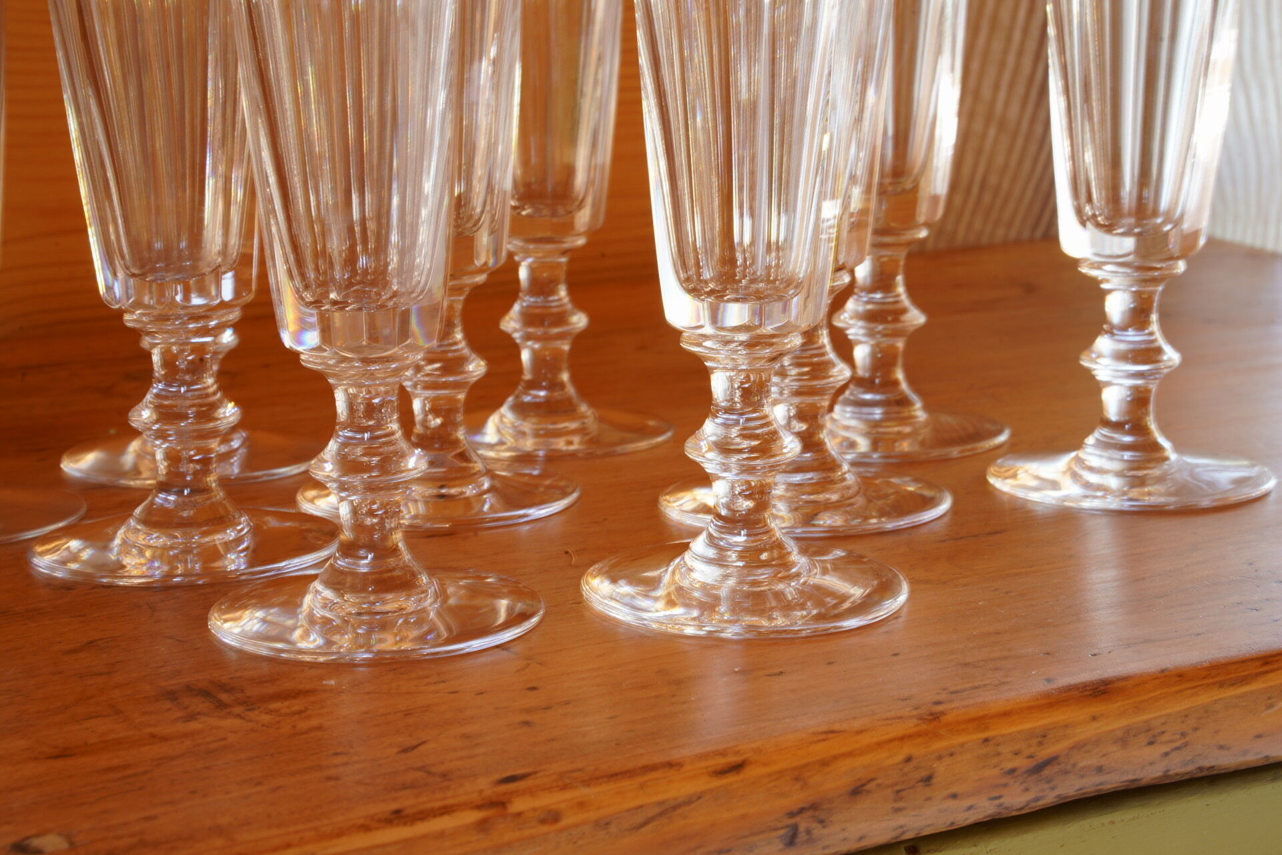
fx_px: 2564
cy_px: 428
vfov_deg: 18.9
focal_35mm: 72
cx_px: 641
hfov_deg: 28.1
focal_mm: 72
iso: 200
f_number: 22
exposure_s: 4
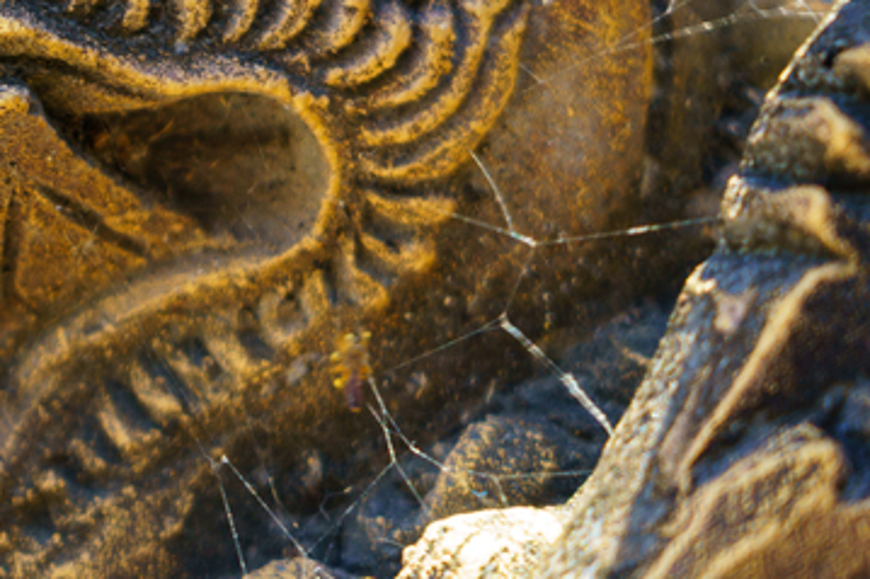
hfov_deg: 4.9
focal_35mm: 417
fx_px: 10072
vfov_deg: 3.3
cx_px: -851
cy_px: -191
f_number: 4
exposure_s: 1/60
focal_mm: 105
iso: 100
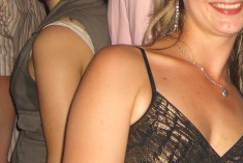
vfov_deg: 13.4
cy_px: 15
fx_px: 682
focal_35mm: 101
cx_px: 226
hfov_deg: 19.8
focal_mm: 7.9
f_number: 2.8
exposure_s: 1/60
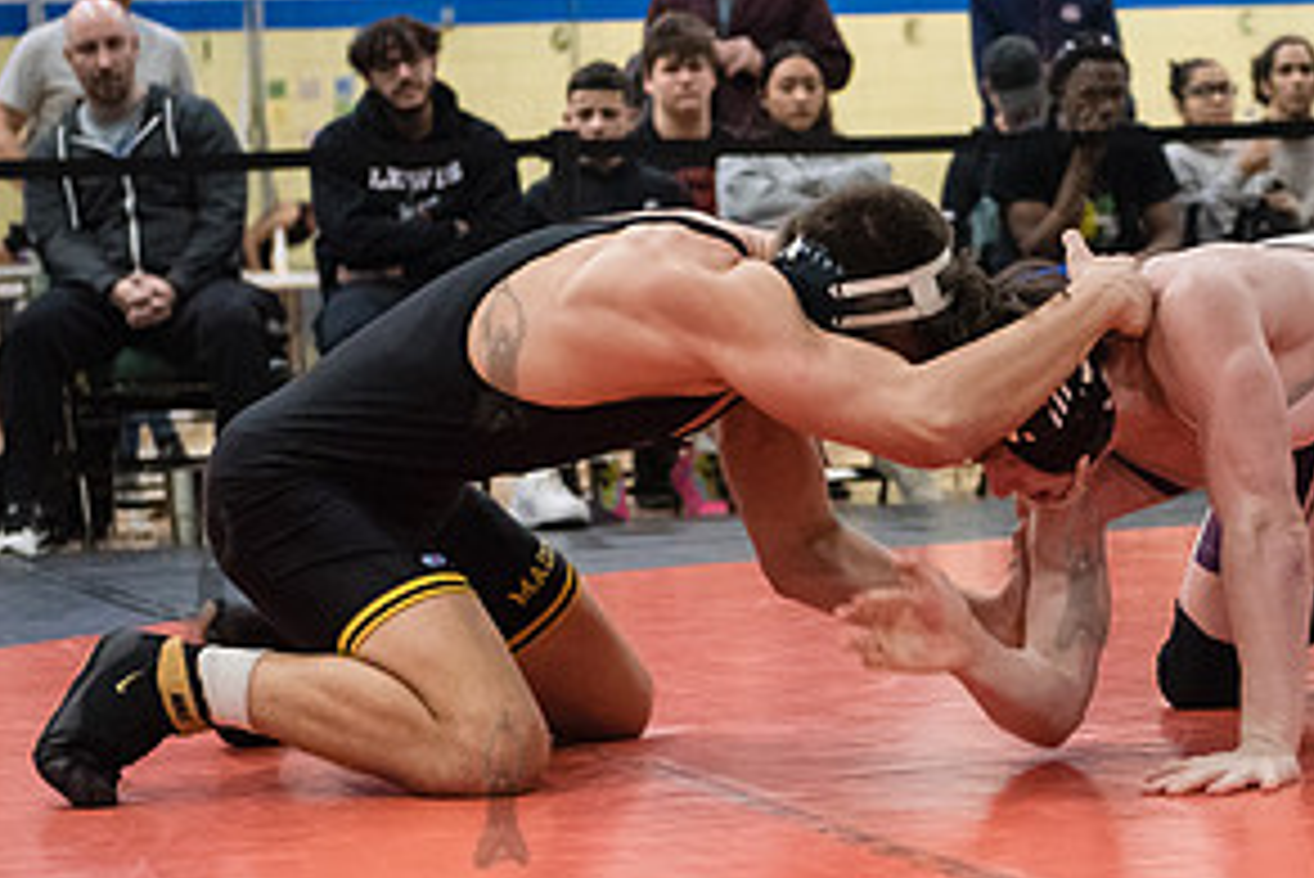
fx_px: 4784
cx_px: 1080
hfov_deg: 15.5
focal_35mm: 131
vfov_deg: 10.5
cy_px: 570
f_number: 3.2
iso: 8000
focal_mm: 66
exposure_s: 1/500
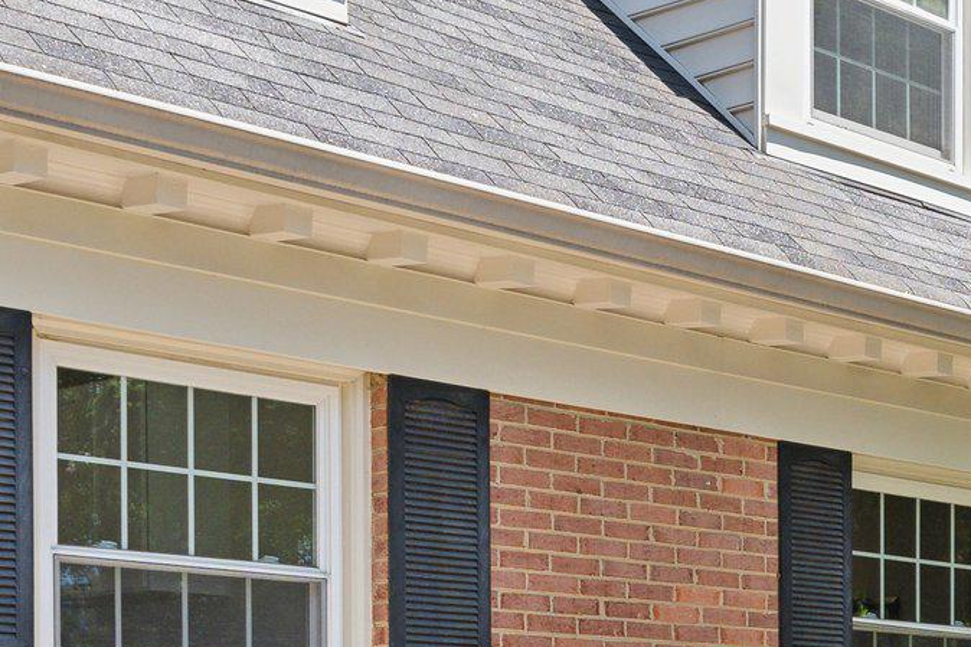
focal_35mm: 82
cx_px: 1176
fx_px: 2211
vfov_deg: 15.9
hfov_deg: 22.7
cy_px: 795
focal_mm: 18
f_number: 7.1
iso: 160
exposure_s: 1/200
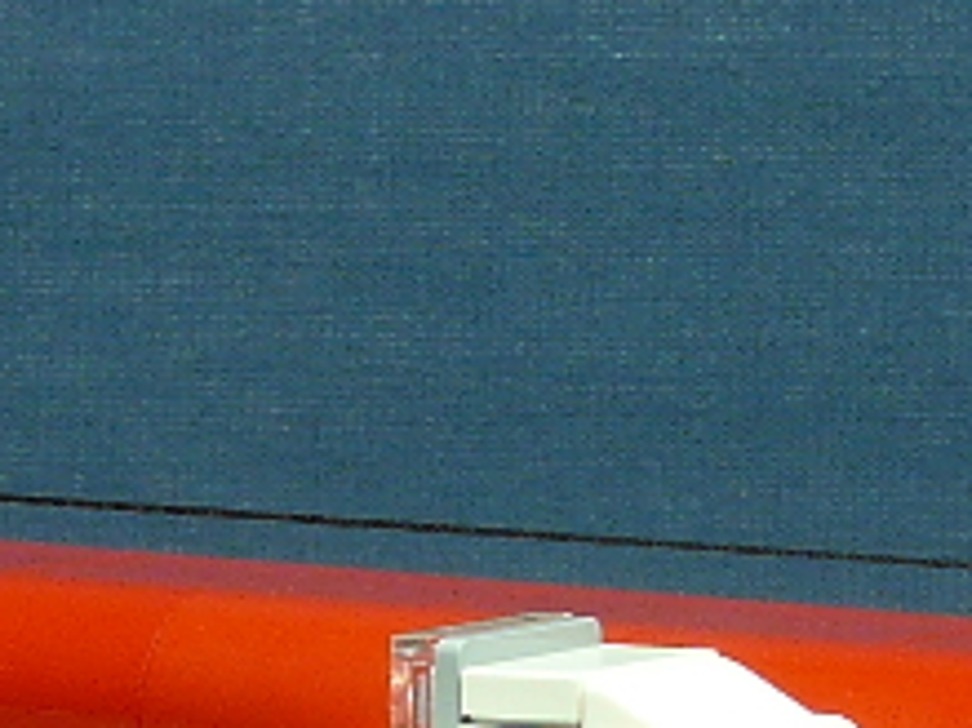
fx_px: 7521
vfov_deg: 5.5
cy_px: 1041
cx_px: 482
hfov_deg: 7.4
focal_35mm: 268
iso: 100
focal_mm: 7.4
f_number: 5
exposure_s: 1/6
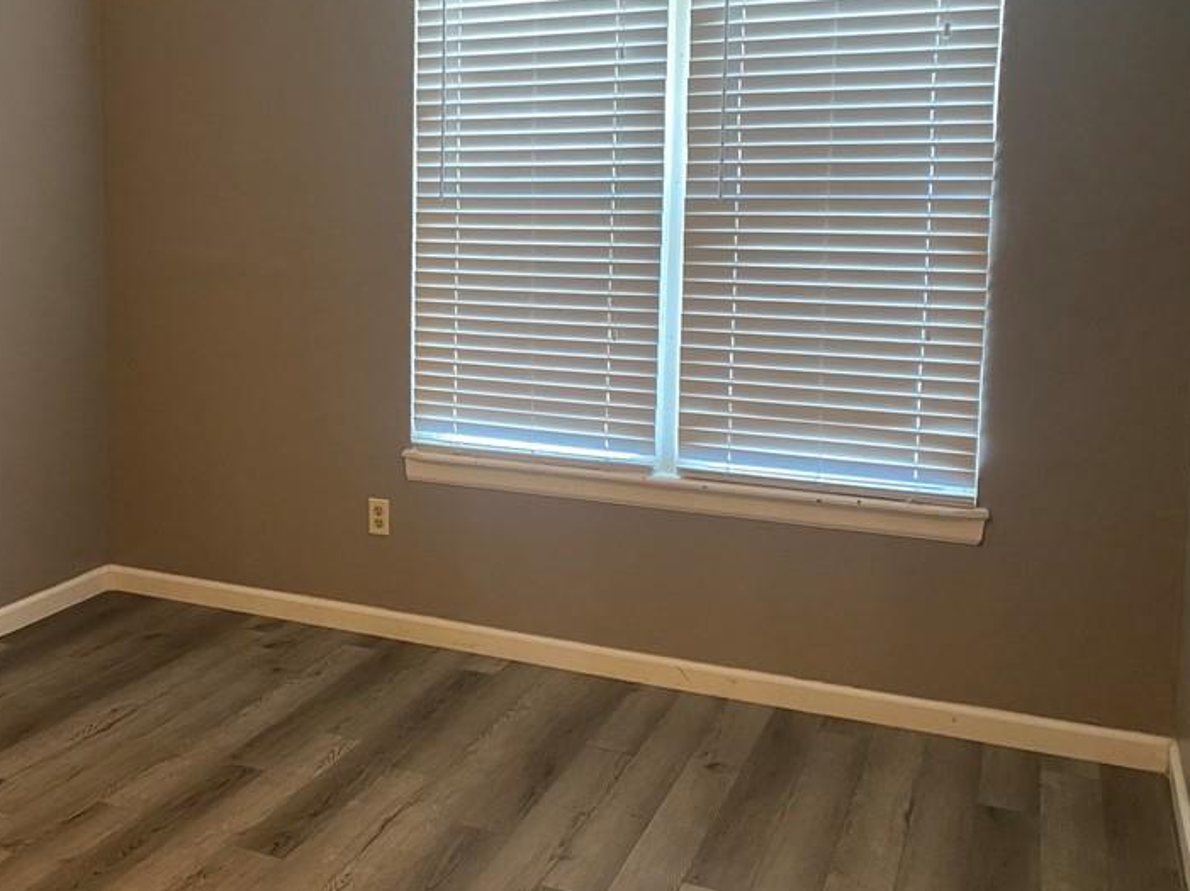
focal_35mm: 38
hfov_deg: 47.7
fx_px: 1306
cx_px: 341
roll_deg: -0.1
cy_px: 358
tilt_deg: -4.8
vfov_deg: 37.5
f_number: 1.8
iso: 320
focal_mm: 4.25
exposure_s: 1/60
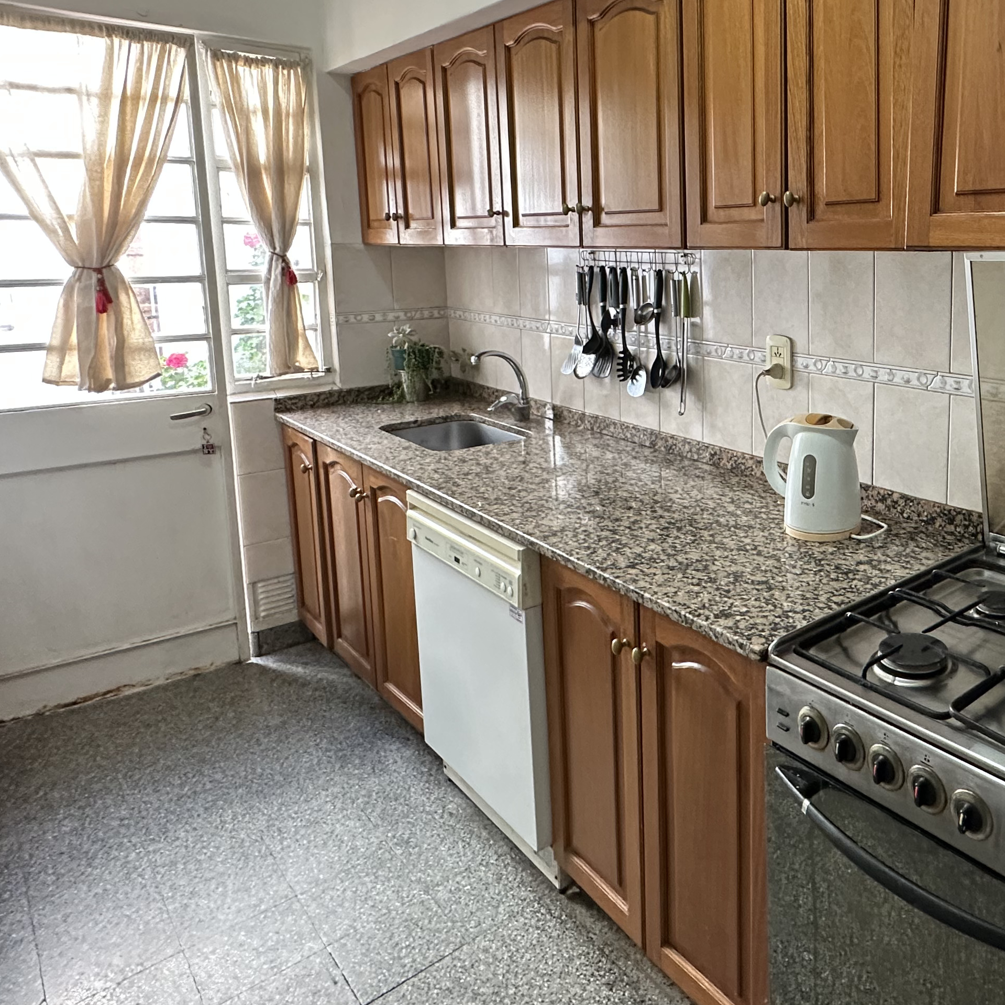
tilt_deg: -5.5
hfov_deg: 55.8
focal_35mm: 26
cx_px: 828
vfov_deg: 59.8
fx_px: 854
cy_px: 352
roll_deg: +0.8
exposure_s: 1/100
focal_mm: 2.22
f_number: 2.2
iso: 320
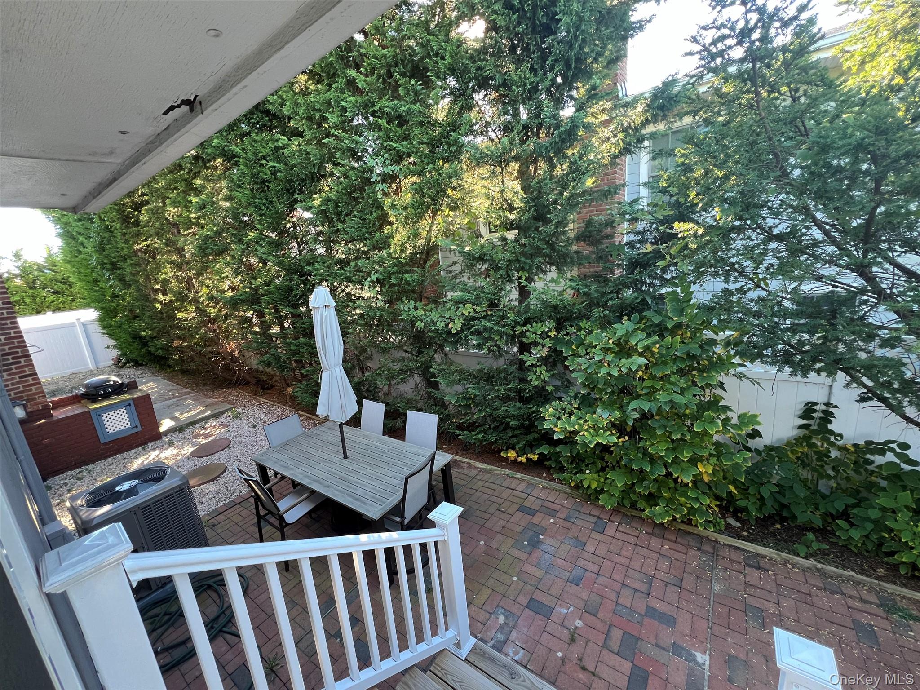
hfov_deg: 106.2
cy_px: 345
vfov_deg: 89.9
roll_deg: +5.3
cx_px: 460
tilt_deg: -12.8
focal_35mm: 13
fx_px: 346
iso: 160
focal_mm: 1.57
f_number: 1.8
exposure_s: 1/99
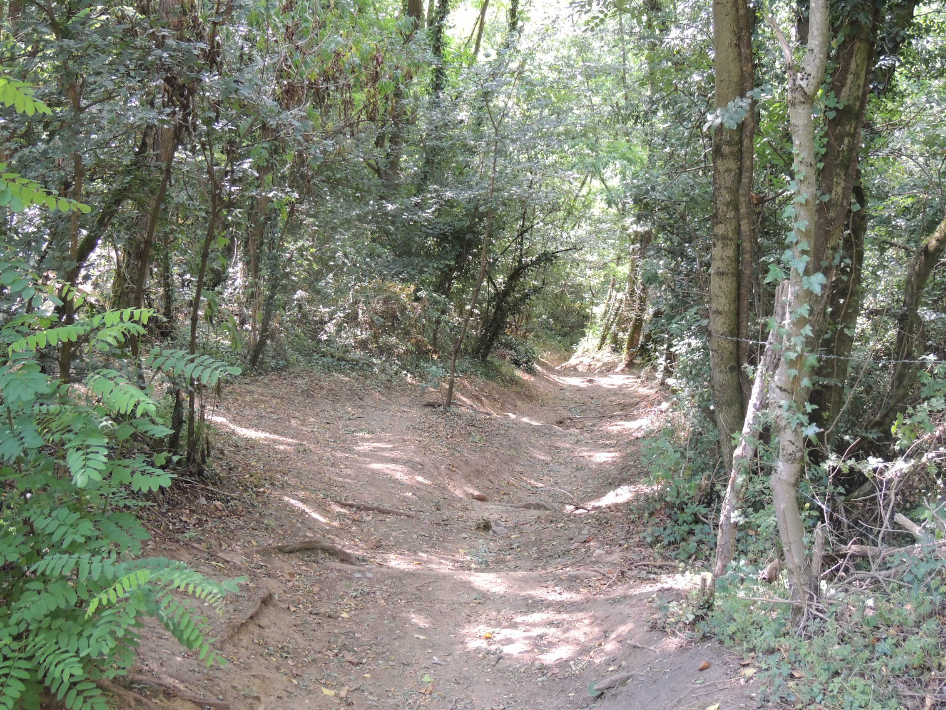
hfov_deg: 40.4
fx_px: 1284
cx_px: 473
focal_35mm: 47
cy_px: 355
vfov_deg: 30.9
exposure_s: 1/50
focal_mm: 8.3
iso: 320
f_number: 3.5
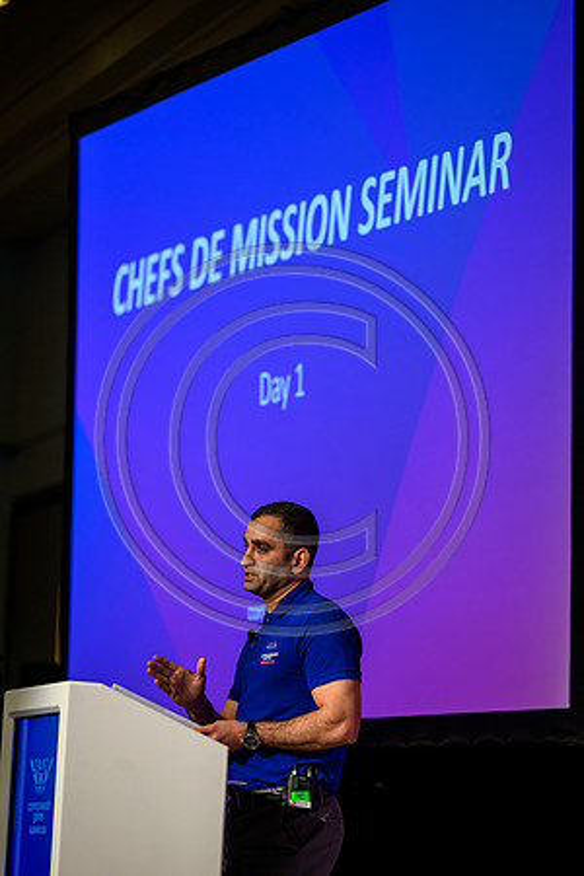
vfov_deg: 12.8
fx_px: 3893
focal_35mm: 160
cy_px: 438
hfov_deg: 8.6
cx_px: 292
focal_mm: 160
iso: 1600
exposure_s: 1/500
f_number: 2.8
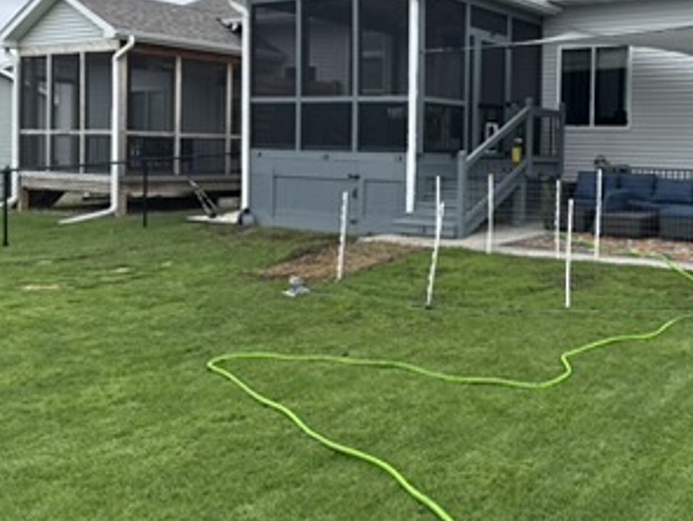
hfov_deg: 45.3
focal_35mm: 39
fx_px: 782
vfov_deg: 36.5
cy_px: 167
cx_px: 557
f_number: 1.78
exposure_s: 1/1812
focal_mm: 6.76
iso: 80
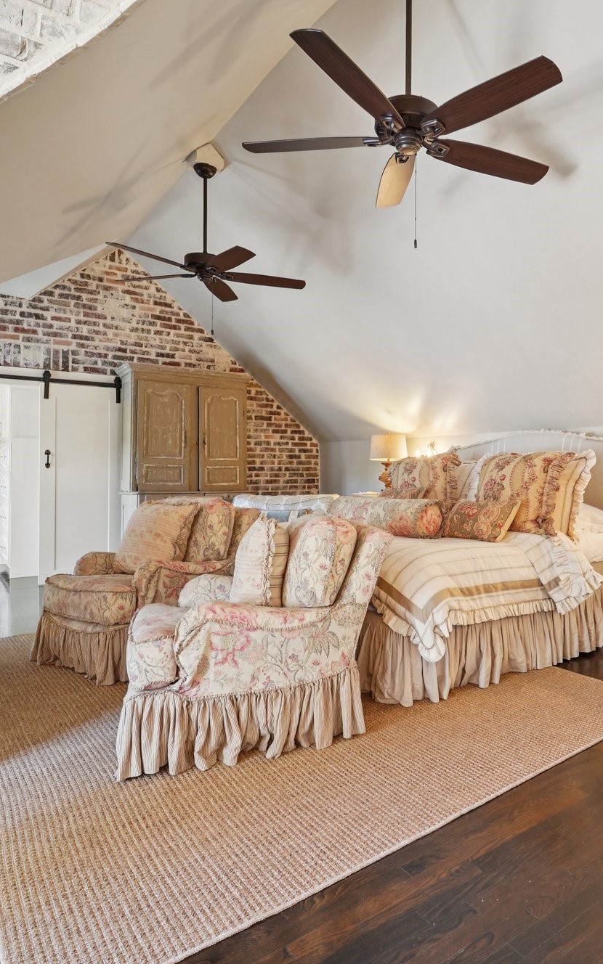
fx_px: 578
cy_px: 470
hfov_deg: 53.3
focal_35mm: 22
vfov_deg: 79.6
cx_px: 431
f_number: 8
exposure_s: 1/10
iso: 500
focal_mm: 14
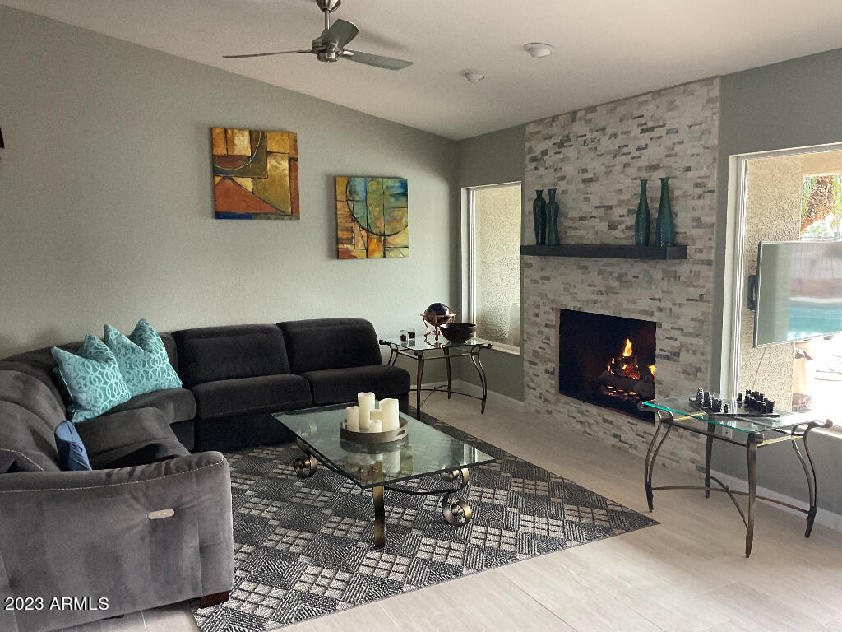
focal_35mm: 29
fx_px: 705
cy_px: 316
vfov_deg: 48.2
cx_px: 421
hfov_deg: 61.7
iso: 100
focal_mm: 3
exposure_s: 1/60
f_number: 1.8
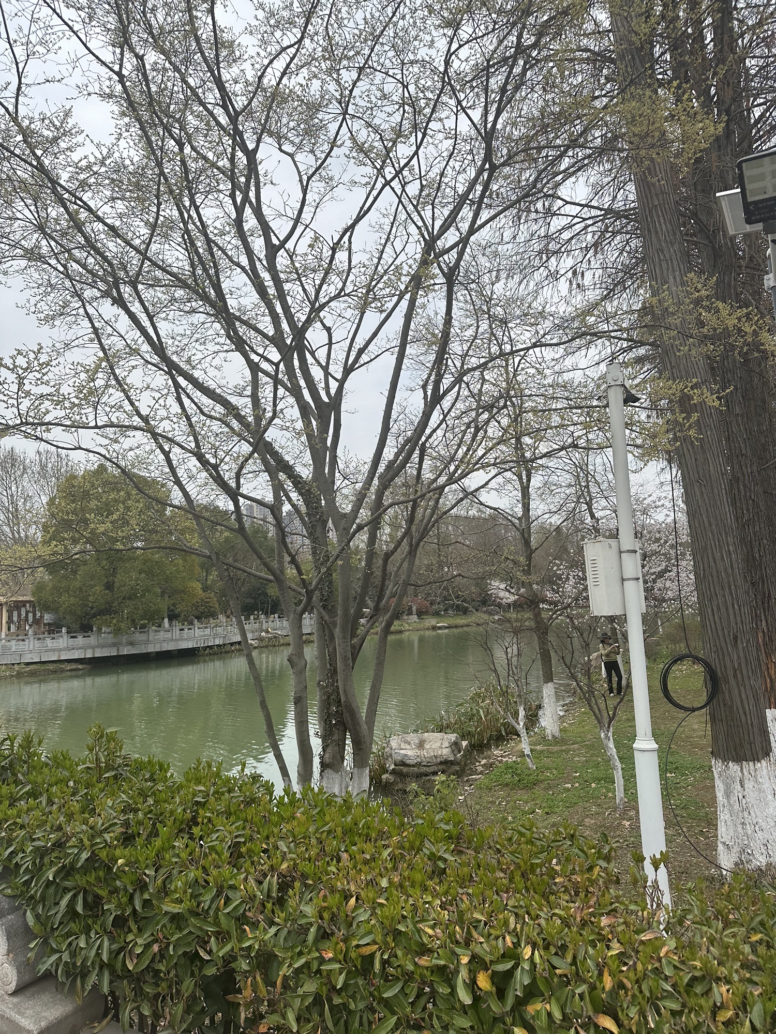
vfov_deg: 71.6
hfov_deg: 56.8
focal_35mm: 24
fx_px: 717
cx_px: 388
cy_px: 517
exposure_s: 1/3597
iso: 80
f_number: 1.78
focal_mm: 6.86
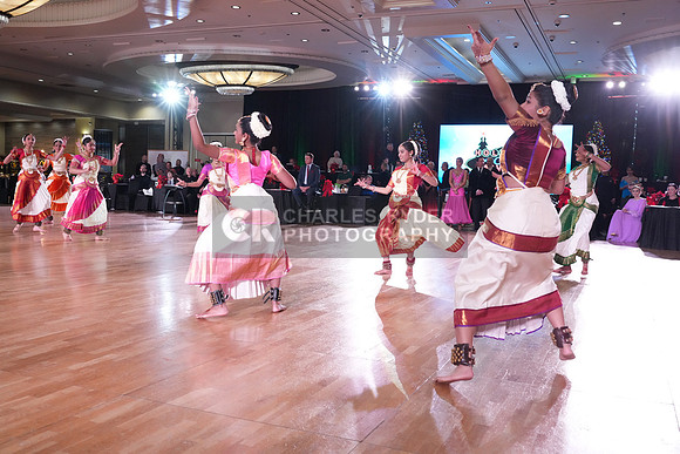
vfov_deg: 38.9
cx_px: 340
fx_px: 642
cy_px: 227
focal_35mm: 34
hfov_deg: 55.8
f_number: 5.6
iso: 5000
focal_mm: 34
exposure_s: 1/320
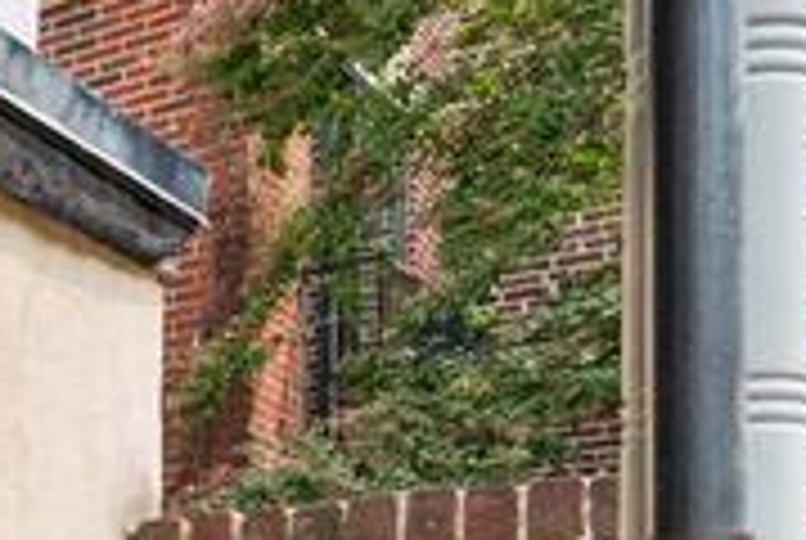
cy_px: 770
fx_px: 1794
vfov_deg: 15.9
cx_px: -928
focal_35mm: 80
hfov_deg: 16.7
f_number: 11
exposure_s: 1/80
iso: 250
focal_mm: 14
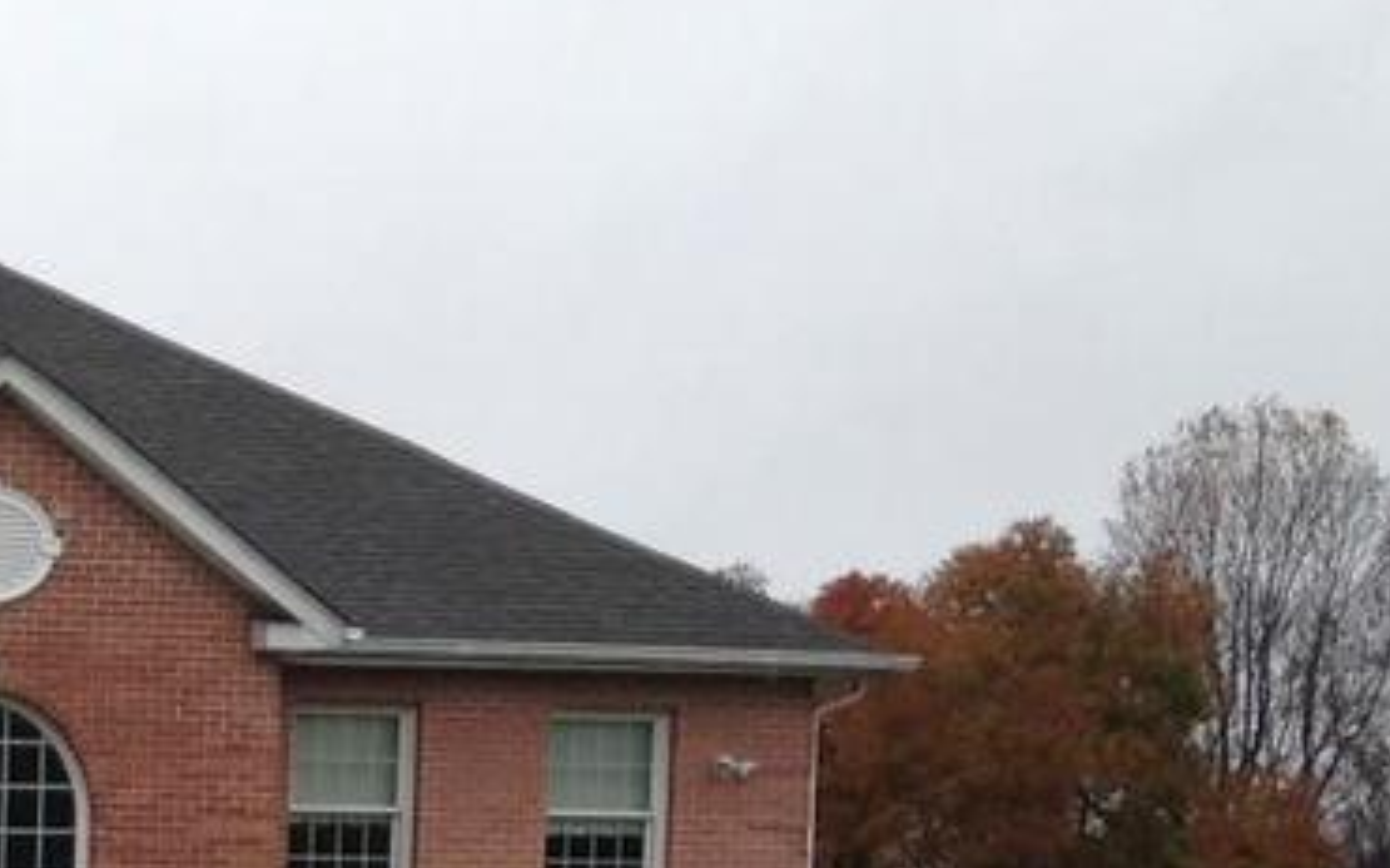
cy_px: 1439
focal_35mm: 136
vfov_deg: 9.3
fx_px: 5150
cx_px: -575
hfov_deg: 14.5
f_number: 2.4
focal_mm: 4.12
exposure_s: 1/536
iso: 50
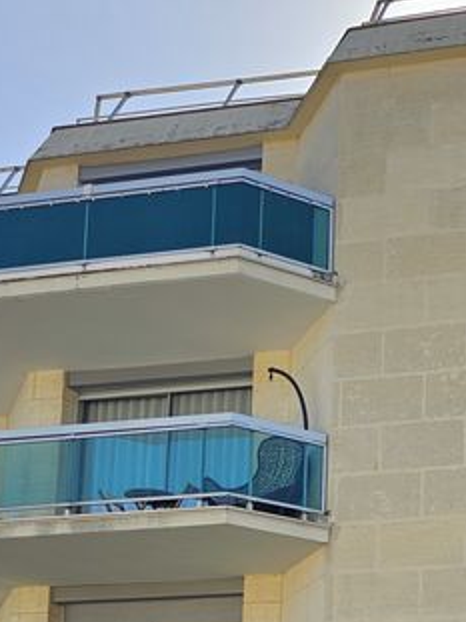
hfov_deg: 18.3
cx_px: 640
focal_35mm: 74
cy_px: 742
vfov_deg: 24.0
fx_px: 1329
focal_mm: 6.3
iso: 10
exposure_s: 1/622
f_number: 1.7
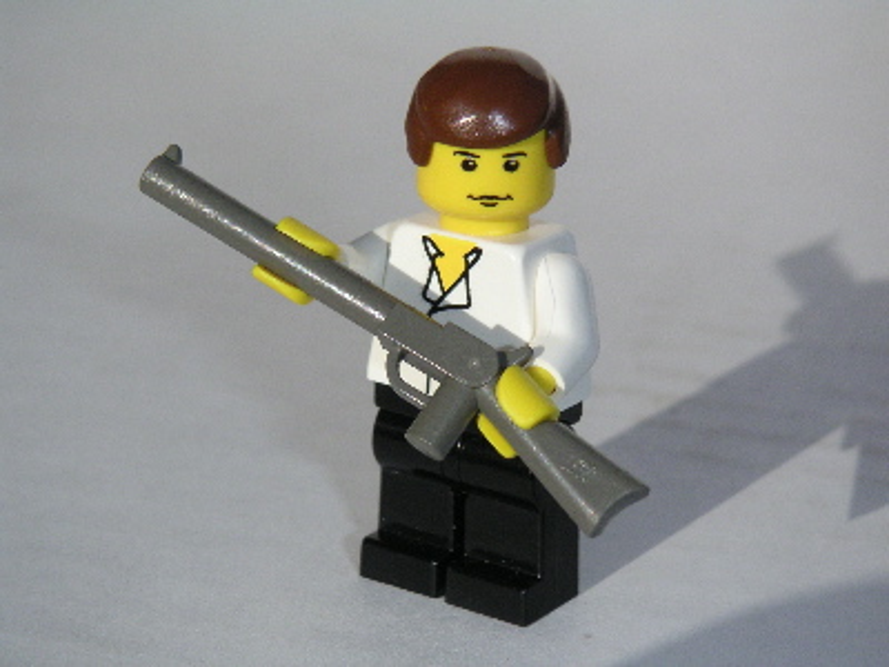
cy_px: 334
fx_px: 2851
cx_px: 444
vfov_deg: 13.3
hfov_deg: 17.7
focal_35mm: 111
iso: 160
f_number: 8
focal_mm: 17.1
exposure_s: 1/750
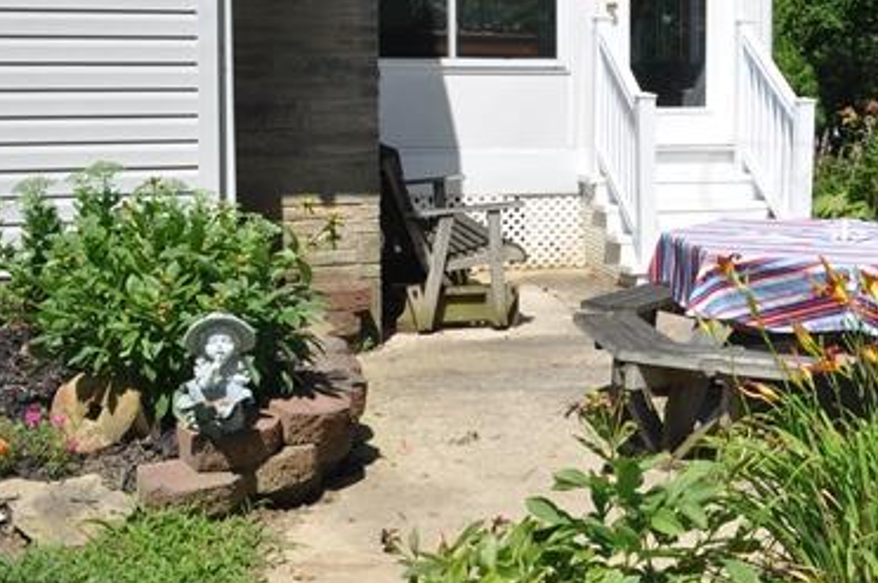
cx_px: 878
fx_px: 1413
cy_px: 173
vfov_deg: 23.2
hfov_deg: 31.9
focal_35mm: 58
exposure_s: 1/200
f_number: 14
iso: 200
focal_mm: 18
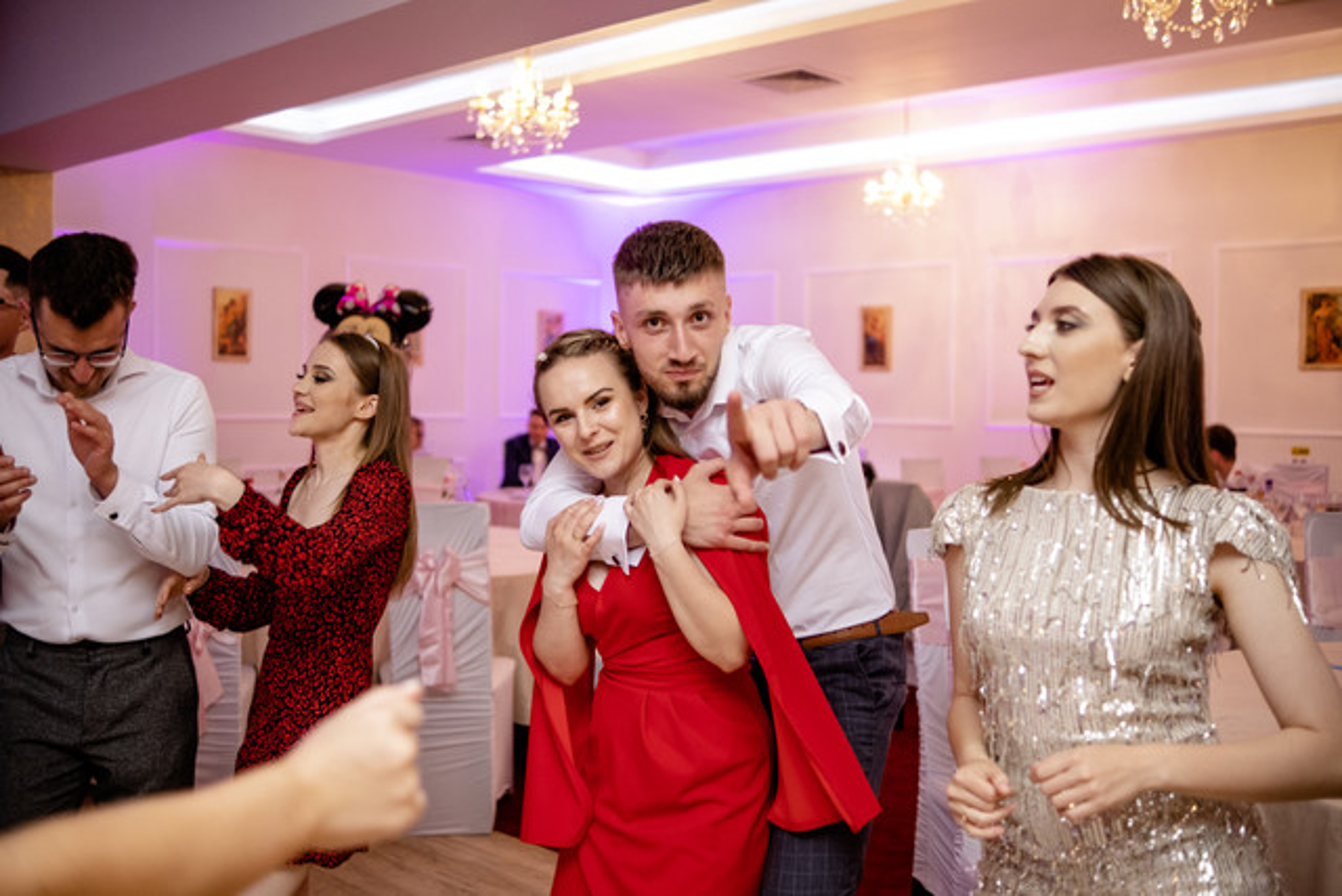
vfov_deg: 37.9
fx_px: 1305
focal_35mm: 35
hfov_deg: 54.4
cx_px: 671
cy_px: 448
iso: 640
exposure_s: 1/200
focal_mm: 23
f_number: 1.4
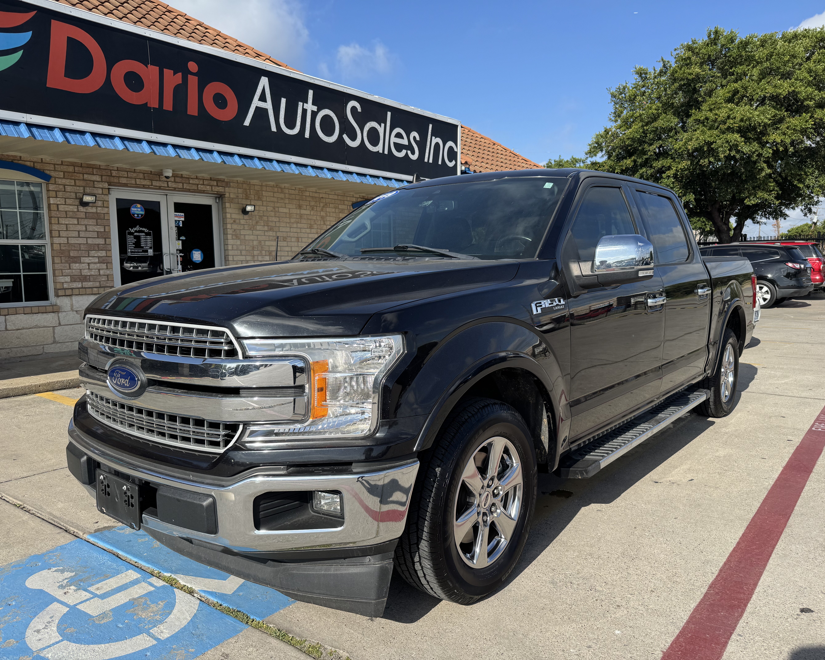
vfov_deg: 56.8
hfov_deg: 68.0
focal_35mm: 25
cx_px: 435
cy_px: 330
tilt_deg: -7.6
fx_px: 610
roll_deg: -0.1
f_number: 1.78
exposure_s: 1/3597
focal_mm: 6.76
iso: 80
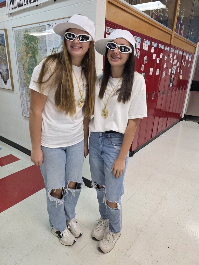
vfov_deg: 73.9
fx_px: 176
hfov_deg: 58.9
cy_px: 132
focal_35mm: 23
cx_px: 100
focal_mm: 6.3
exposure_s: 1/120
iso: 200
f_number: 1.7
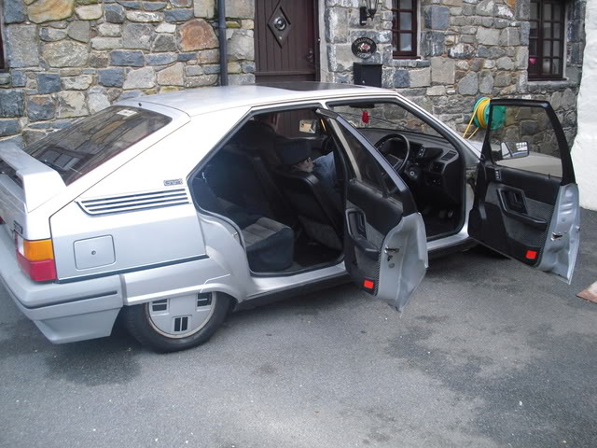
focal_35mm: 38
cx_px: 298
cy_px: 224
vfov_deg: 37.7
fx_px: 655
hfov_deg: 49.0
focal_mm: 6.2
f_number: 2.8
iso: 200
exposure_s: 1/50
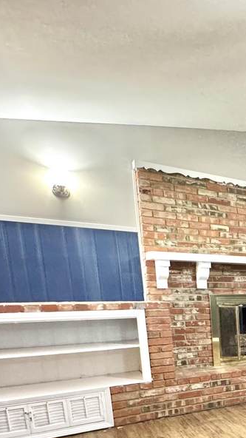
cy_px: 354
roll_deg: -0.2
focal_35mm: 33
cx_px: 375
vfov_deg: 55.1
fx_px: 383
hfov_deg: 25.8
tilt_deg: -9.4
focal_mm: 2.22
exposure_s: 1/60
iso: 320
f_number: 2.2
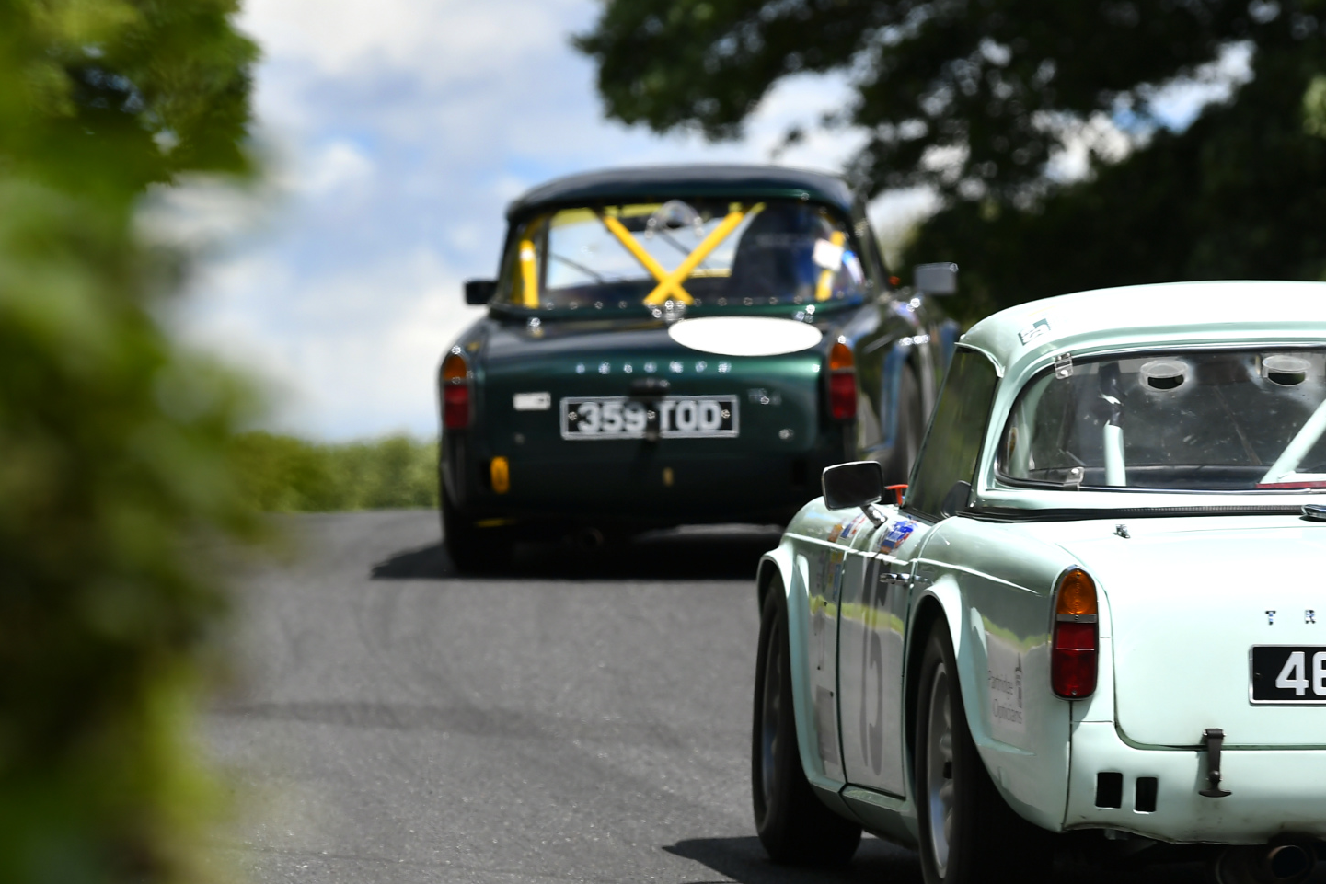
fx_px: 12266
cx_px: 890
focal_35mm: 333
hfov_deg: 6.2
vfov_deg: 4.1
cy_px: 492
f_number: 4
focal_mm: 160
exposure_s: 1/640
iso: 125
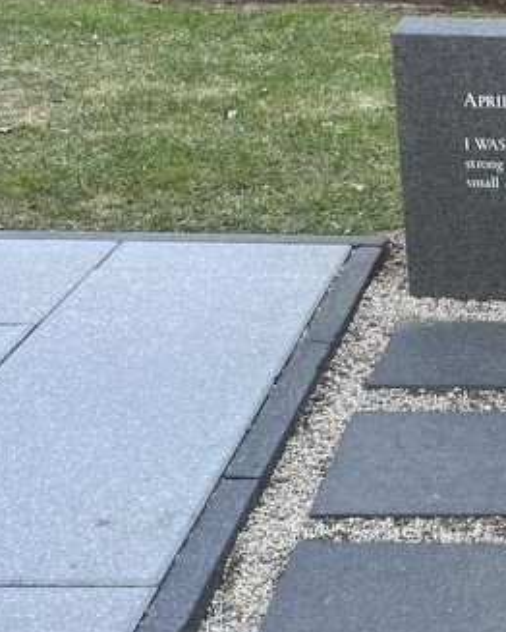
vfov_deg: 30.3
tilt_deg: -33.4
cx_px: 730
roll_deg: -2.8
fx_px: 1160
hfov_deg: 21.3
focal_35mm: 62
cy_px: 408
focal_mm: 5.1
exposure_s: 1/125
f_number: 1.6
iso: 32
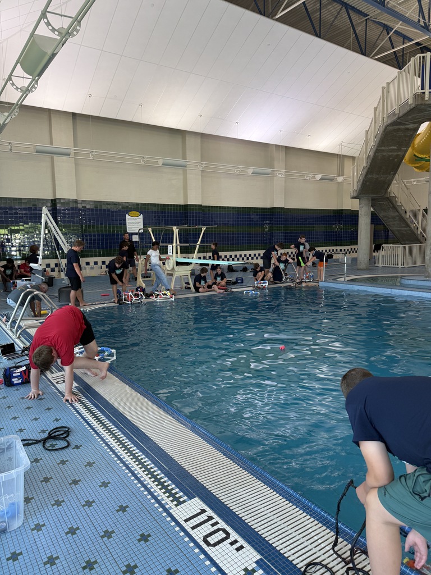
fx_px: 398
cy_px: 288
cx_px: 216
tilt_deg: -6.6
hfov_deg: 56.8
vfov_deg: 71.6
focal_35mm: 24
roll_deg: +0.1
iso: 100
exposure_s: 1/60
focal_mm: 6.76
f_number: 1.78
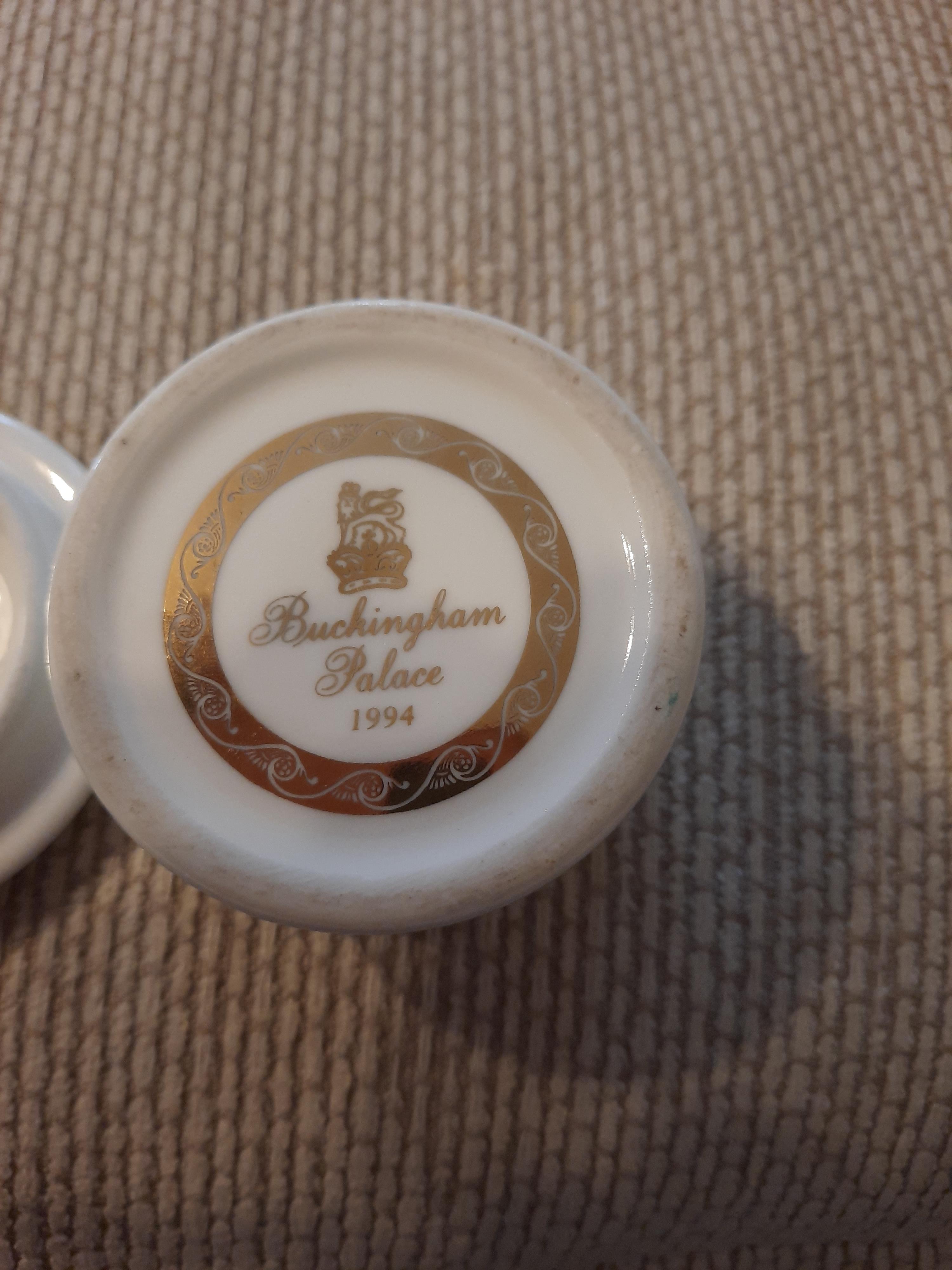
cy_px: 635
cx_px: 476
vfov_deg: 69.4
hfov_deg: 54.9
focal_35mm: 25
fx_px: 917
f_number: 2
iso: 250
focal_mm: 4.6
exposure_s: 1/50
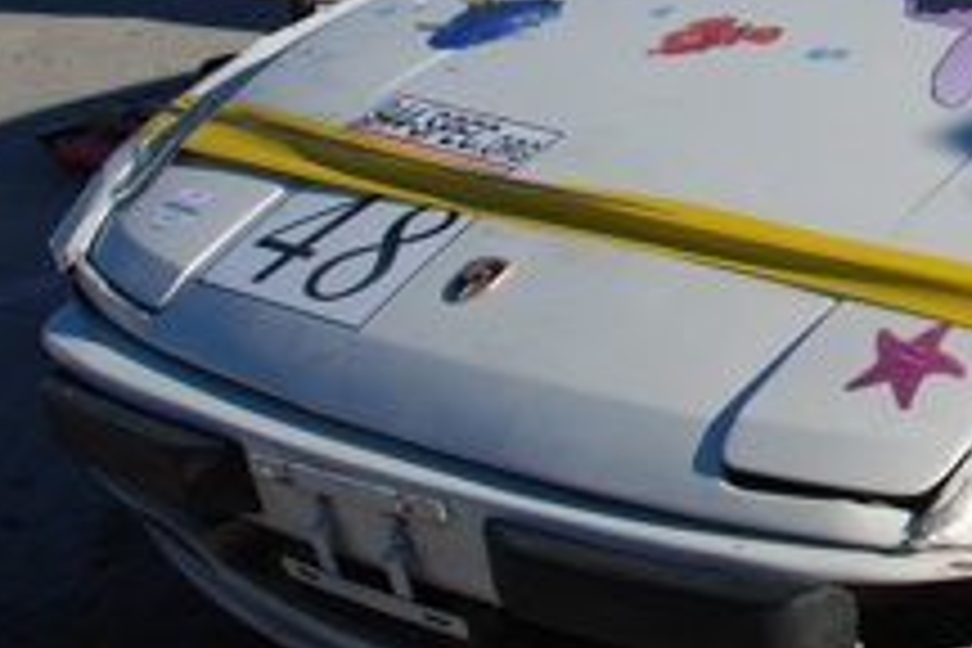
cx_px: 1330
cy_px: 32
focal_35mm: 80
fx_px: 2160
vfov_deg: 16.8
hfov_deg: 22.2
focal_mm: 18
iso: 100
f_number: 9
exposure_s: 1/320
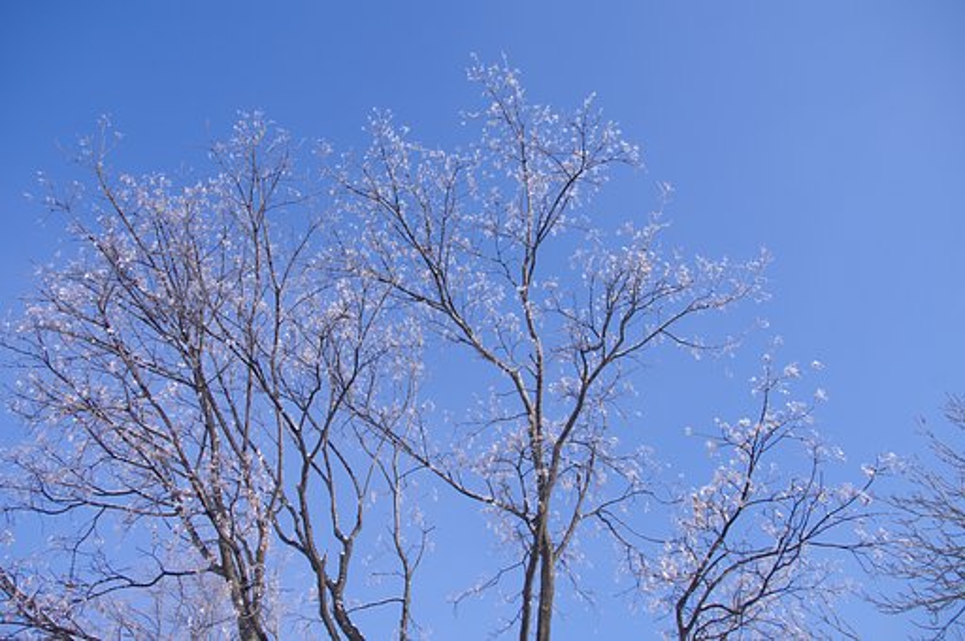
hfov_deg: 57.3
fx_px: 883
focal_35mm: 33
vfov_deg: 39.9
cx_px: 482
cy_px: 320
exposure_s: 1/250
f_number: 5.6
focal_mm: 22
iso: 100
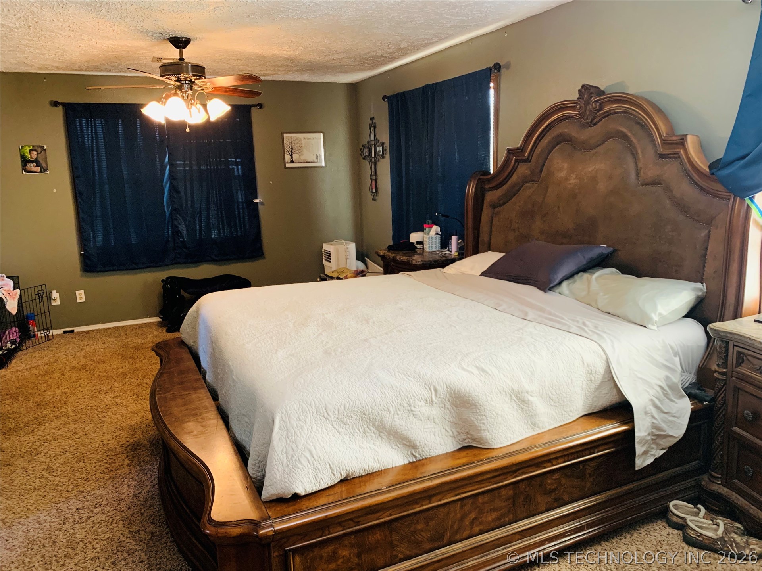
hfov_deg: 67.3
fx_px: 572
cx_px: 381
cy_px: 286
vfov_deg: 53.1
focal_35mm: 26
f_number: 1.8
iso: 320
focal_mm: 4.25
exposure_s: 1/60
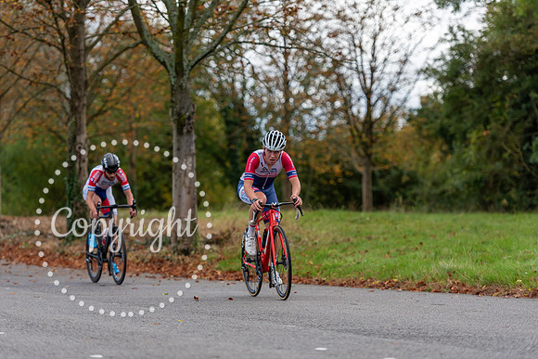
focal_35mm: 135
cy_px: 180
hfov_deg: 15.2
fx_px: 2018
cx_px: 269
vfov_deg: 10.2
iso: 160
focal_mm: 135
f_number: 2.8
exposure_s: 1/1250
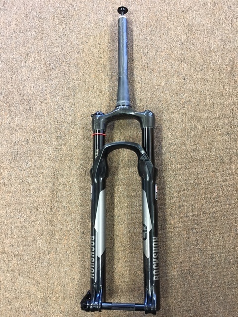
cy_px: 158
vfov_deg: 61.7
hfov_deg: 48.2
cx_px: 119
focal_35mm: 29
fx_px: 266
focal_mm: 4.15
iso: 160
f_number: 2.2
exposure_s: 1/30
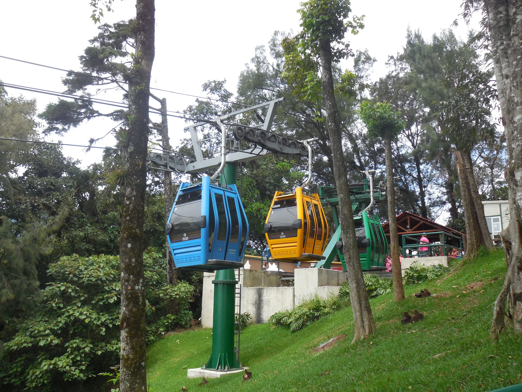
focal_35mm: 34
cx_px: 261
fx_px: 513
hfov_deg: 54.0
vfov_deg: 41.8
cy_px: 196
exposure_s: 1/320
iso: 125
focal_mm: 6
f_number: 3.9
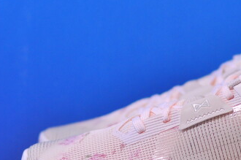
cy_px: 64
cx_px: 202
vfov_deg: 7.5
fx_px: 1217
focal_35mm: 182
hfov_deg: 11.3
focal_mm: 50
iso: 250
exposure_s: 1/320
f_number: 2.5
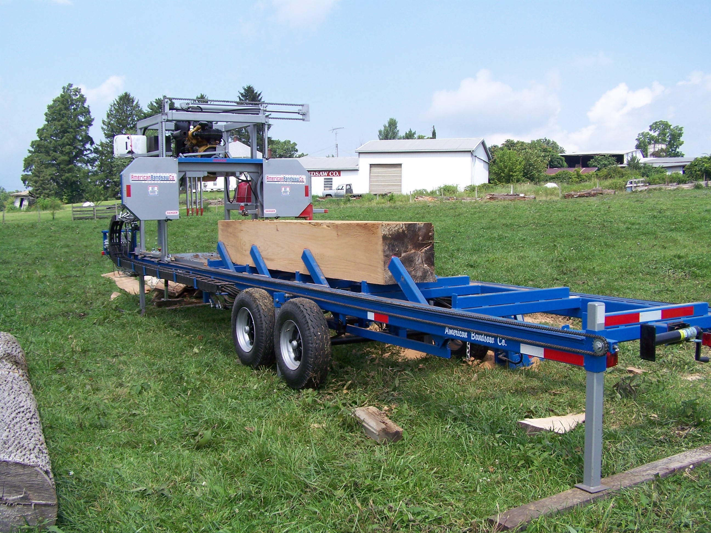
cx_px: 356
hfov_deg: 49.0
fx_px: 781
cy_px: 266
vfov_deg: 37.7
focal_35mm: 38
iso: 64
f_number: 4
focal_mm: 6.3
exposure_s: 1/320
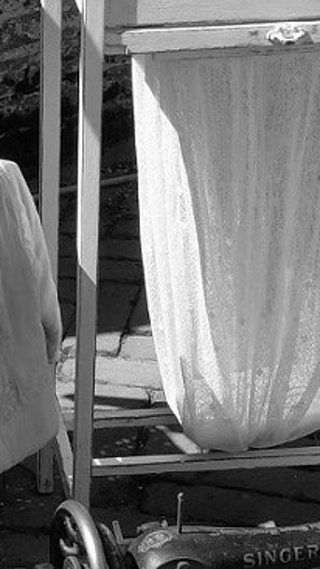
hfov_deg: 6.3
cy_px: -203
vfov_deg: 10.9
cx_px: 35
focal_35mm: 192
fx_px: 2901
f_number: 16
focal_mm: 27.7
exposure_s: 1/60
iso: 250
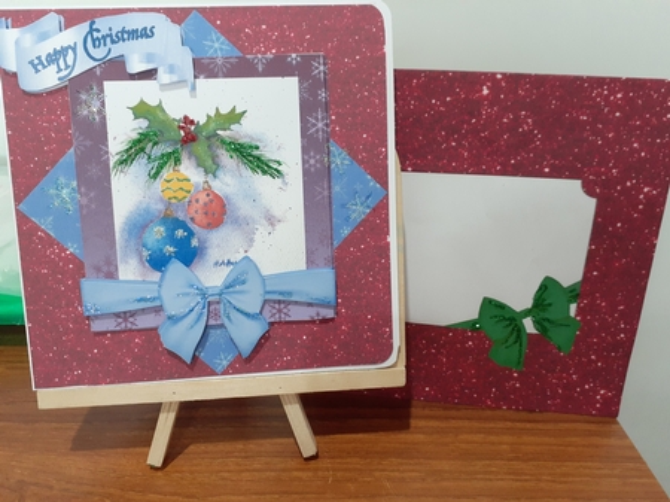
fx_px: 522
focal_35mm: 27
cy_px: 251
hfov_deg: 65.4
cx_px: 335
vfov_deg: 51.3
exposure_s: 1/50
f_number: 1.9
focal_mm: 3.6
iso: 250
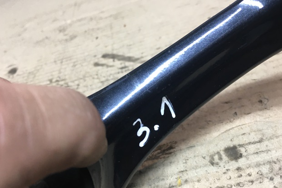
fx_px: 243
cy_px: 106
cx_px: 138
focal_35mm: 31
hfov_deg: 60.3
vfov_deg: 42.3
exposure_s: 1/33
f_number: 2.2
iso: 100
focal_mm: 4.15
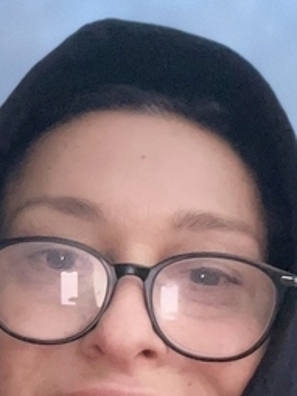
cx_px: -17
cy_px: 244
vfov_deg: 20.8
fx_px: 1076
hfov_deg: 15.4
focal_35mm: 94
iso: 500
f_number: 2.2
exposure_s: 1/60
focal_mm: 2.71
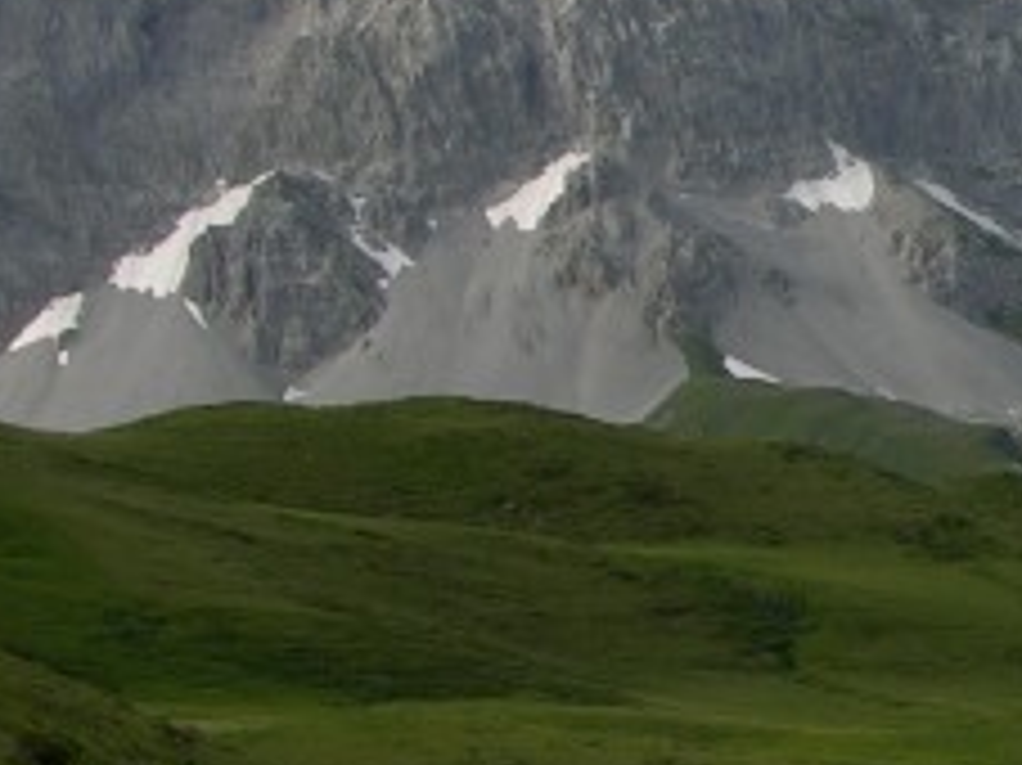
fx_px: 4662
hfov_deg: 12.1
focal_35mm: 158
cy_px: 436
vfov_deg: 9.4
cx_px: 1400
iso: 50
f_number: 5.6
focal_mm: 8.9
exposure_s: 1/182
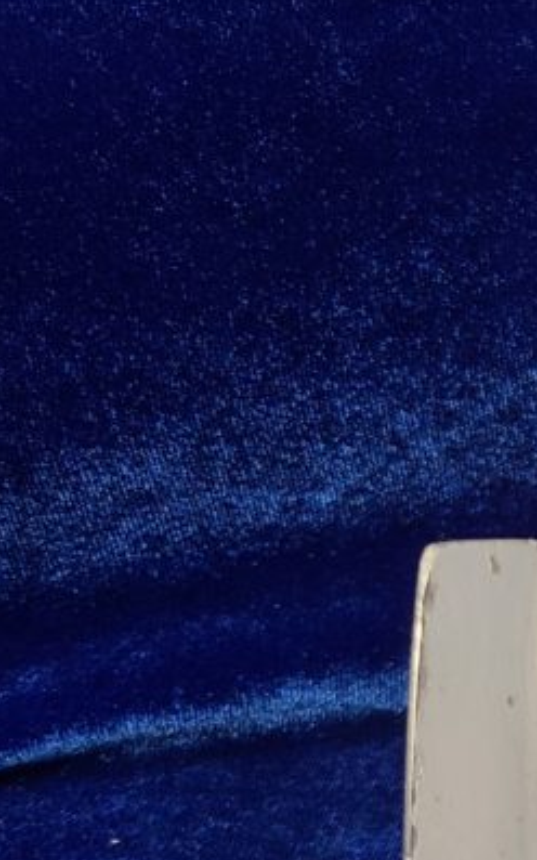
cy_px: 444
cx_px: 1100
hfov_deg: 14.8
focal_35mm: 71
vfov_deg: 29.0
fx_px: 1663
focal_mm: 5.4
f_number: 1.8
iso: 125
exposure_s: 1/60
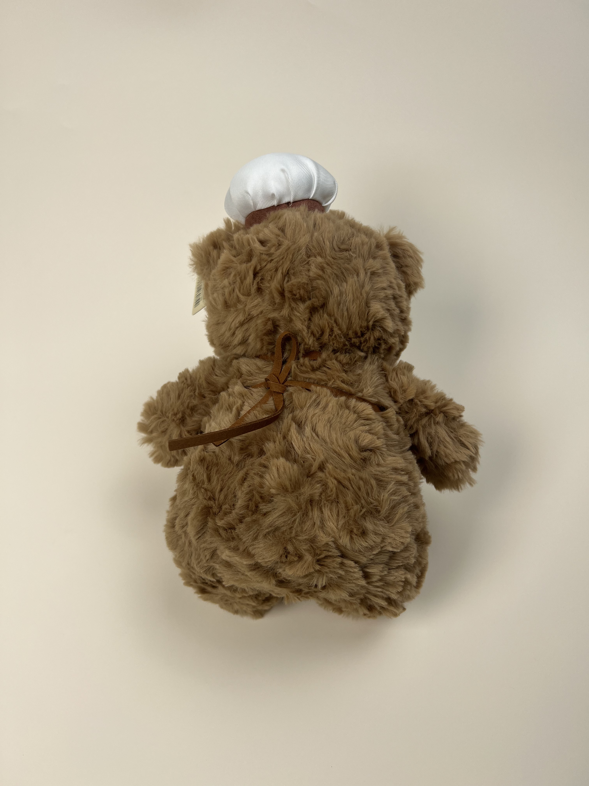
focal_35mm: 26
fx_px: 590
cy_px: 393
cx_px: 294
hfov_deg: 53.1
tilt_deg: -51.6
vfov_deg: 67.3
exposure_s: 1/1019
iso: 50
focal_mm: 5.7
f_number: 1.5
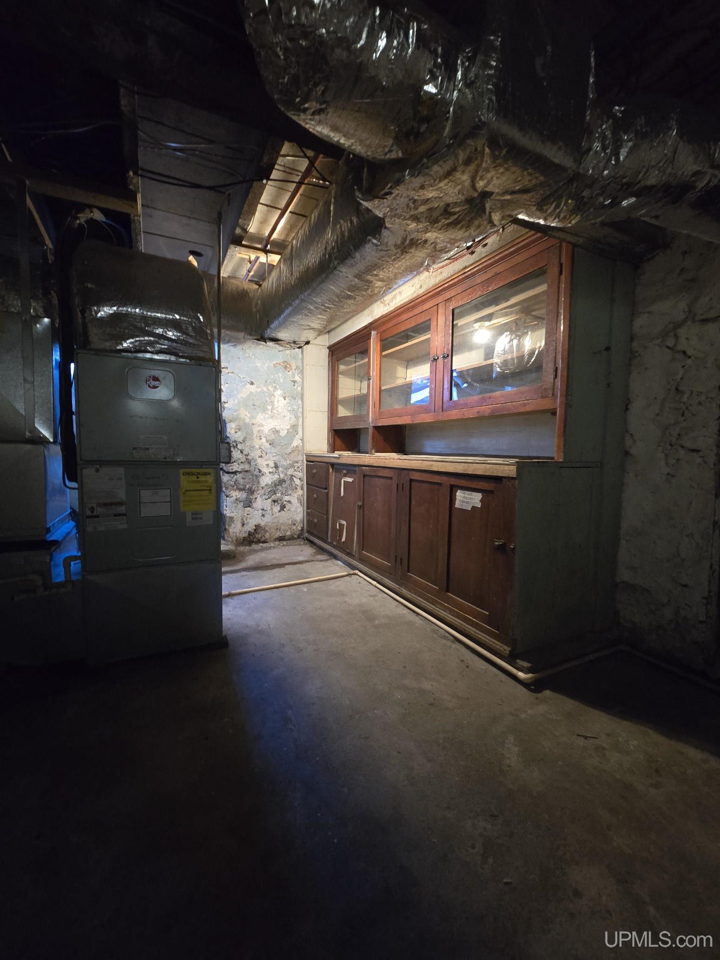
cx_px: 360
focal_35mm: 13
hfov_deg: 89.9
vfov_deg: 106.2
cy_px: 480
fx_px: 361
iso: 1250
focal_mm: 2.2
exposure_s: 1/24
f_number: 2.2
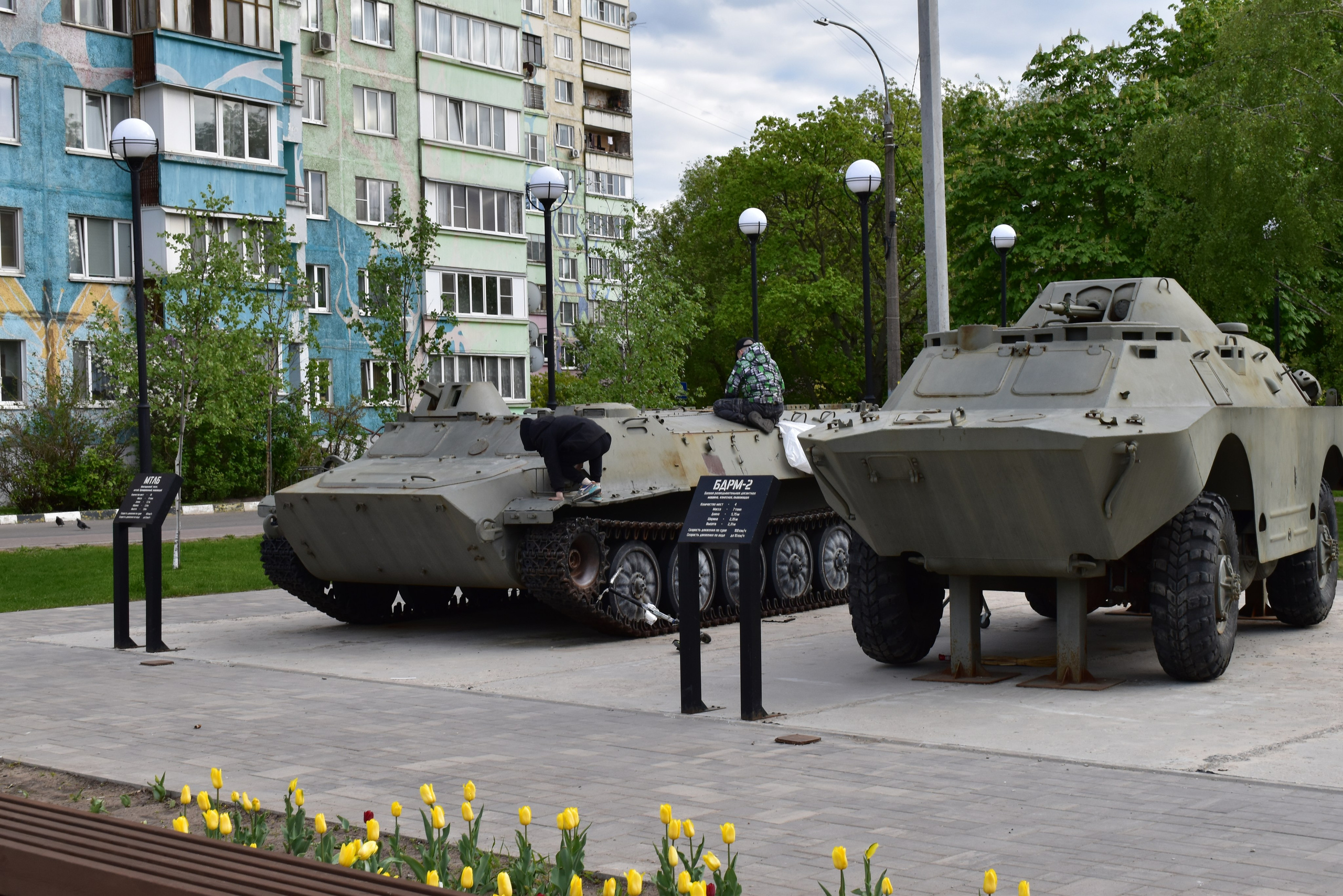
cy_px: 448
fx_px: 1903
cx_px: 672
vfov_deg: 26.5
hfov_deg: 38.9
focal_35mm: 51
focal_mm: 34
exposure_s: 1/320
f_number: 10
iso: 400
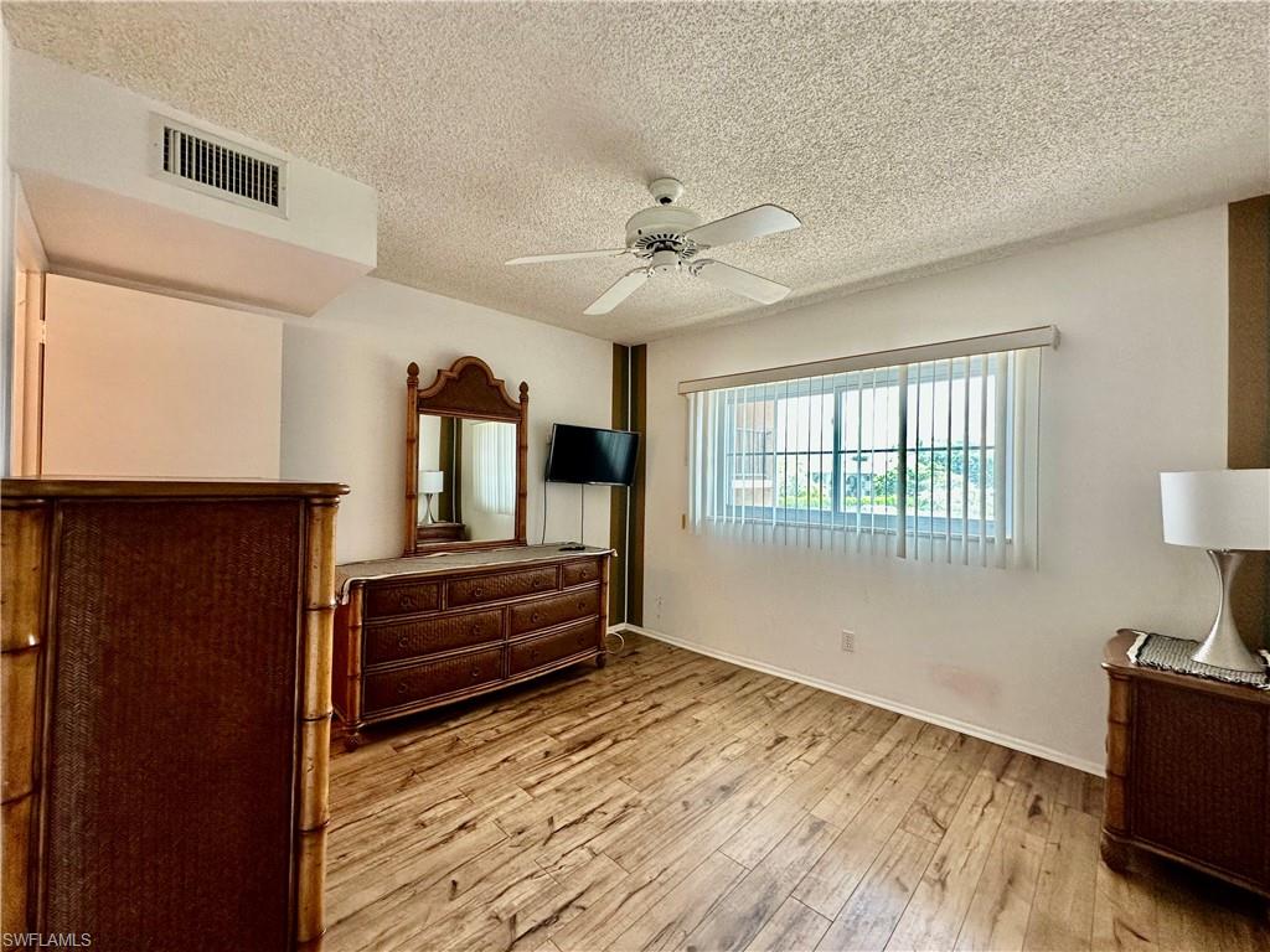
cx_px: 635
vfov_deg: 85.7
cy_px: 476
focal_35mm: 14
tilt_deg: -0.1
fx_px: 514
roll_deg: -0.9
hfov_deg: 102.1
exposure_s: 1/120
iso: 160
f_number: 2.2
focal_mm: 2.22
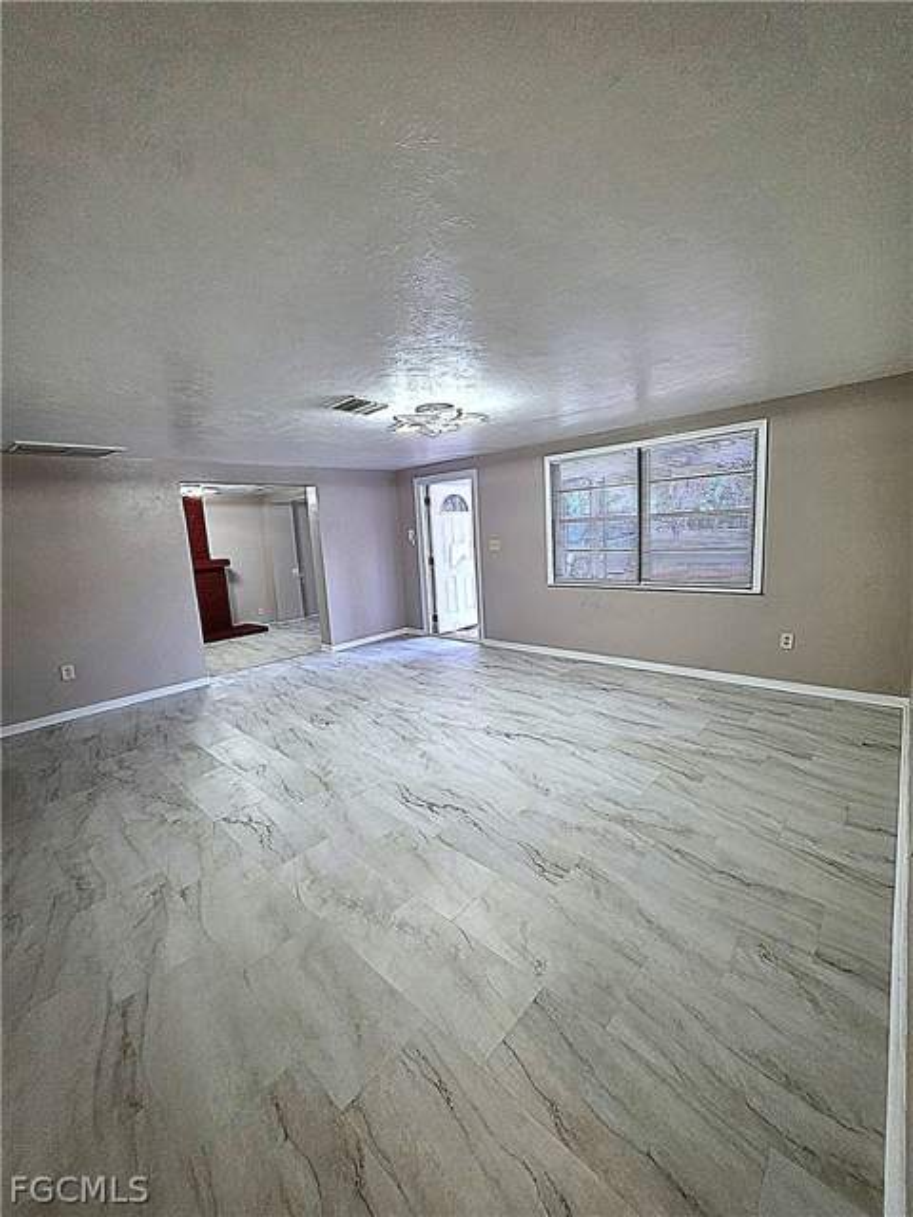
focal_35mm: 13
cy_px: 608
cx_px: 456
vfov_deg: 106.2
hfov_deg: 89.9
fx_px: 457
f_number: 1.9
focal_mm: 2.2
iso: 250
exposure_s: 1/120
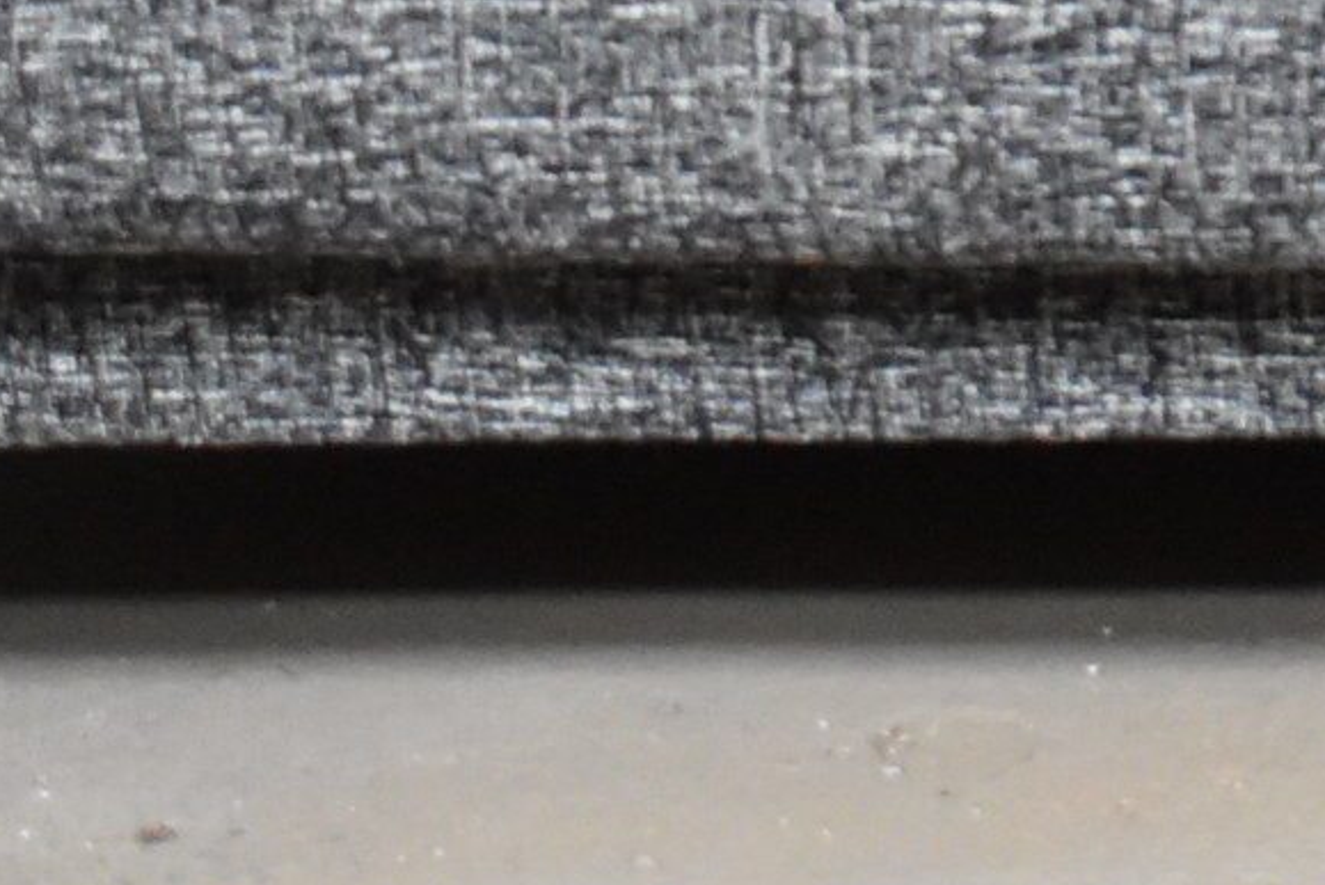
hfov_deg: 12.6
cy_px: -718
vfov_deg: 8.5
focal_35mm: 155
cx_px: 1984
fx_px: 5709
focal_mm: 20
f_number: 3.8
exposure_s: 1/125
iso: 3200
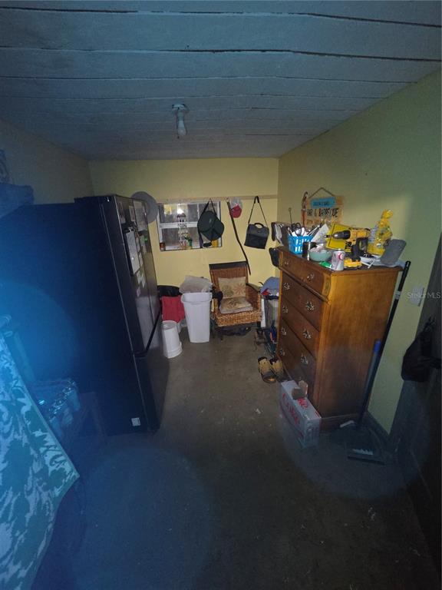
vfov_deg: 106.2
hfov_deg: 89.9
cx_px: 221
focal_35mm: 13
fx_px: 221
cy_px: 295
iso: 640
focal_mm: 2.2
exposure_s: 1/12.6
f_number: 2.2
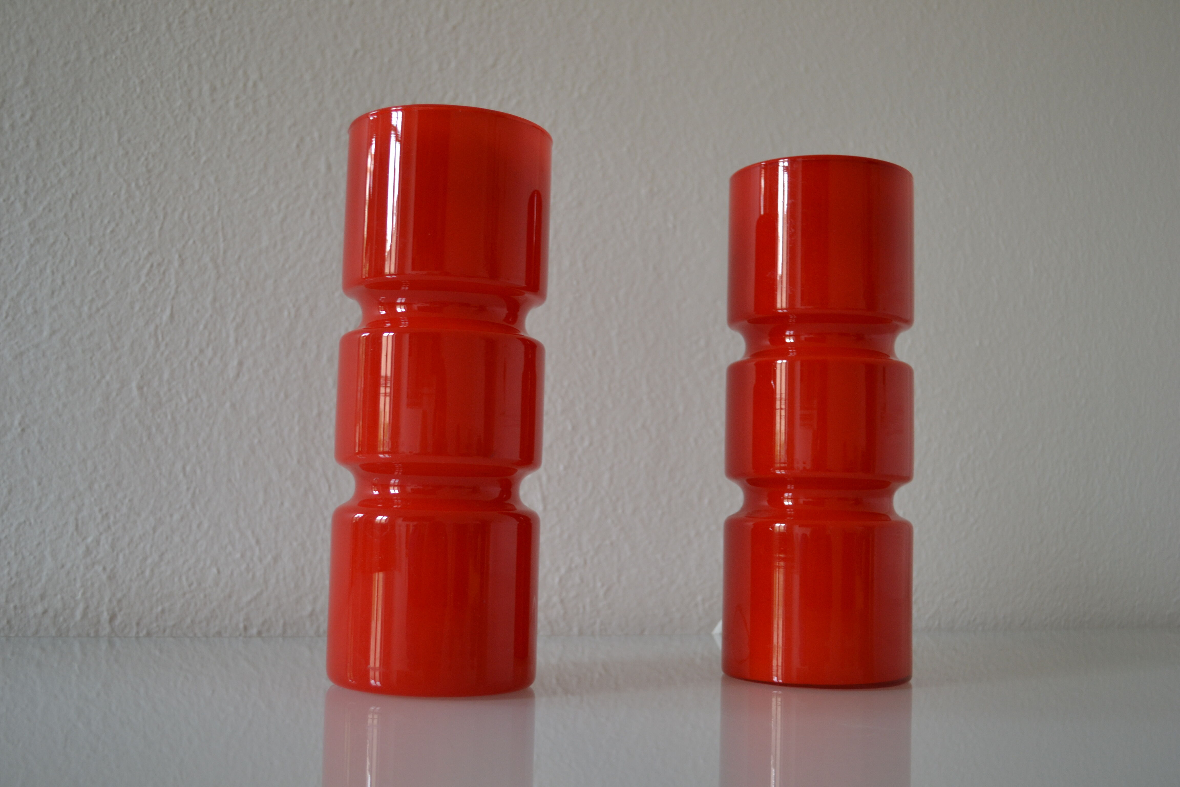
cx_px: 590
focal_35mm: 36
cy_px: 394
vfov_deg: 36.9
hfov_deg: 53.1
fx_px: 1180
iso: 400
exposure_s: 1/15
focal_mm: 24
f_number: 4
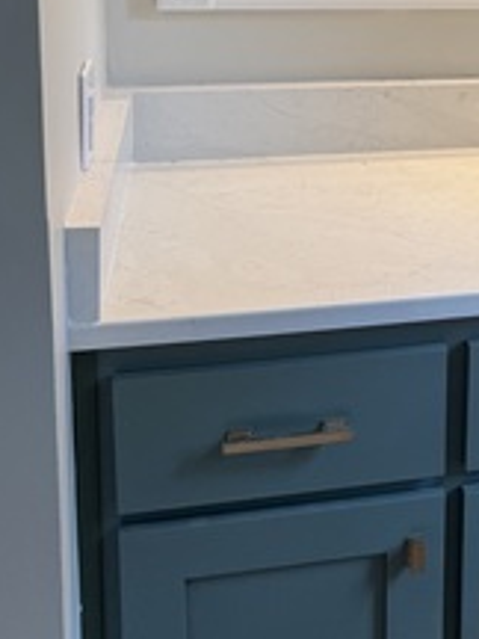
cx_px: 721
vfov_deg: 25.4
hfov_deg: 17.8
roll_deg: -2.8
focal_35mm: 74
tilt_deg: -11.6
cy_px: 40
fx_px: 1365
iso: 100
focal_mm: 6.76
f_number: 1.78
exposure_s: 1/120
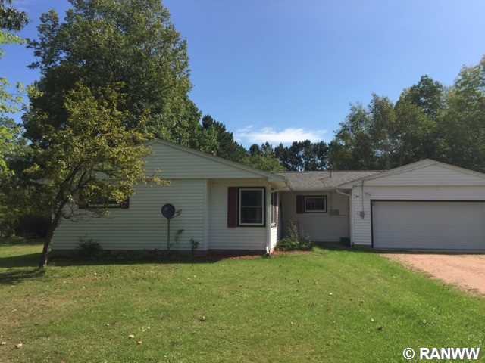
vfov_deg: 48.2
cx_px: 242
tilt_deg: +4.5
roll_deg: -1.7
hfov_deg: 61.7
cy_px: 182
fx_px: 406
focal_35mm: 29
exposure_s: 1/2326
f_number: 2.2
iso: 32
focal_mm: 4.15
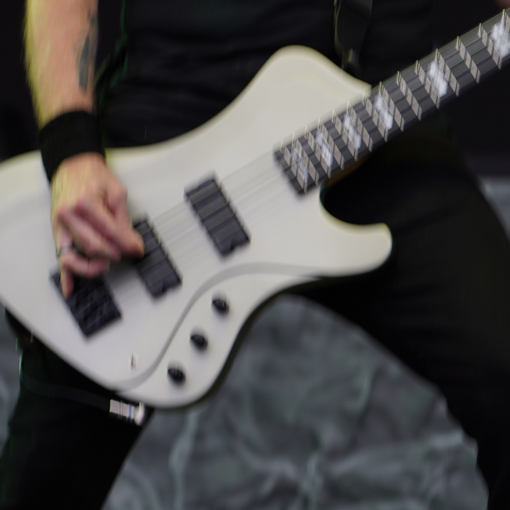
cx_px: 272
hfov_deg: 6.1
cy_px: 167
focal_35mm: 286
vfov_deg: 6.1
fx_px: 4767
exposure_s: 1/125
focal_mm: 100
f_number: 4
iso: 125
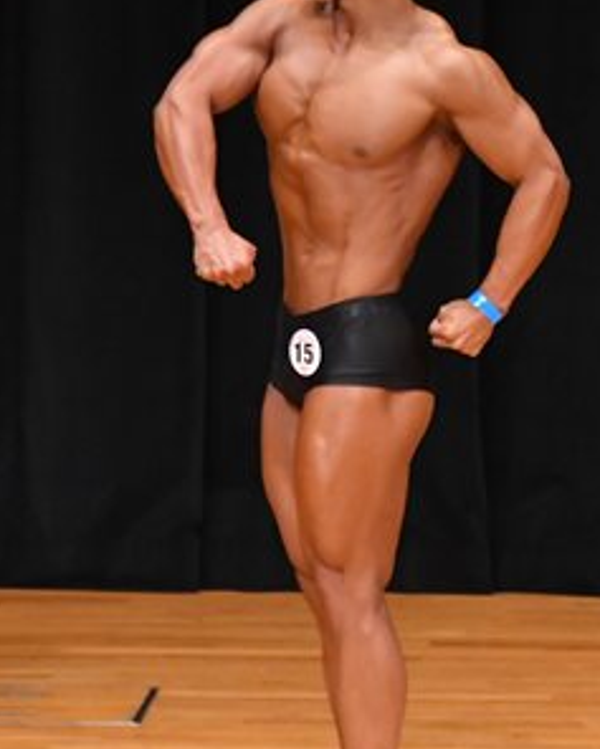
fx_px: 13910
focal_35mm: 627
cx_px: 799
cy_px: 301
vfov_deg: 3.1
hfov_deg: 2.5
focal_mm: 170
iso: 4000
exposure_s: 1/400
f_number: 5.6
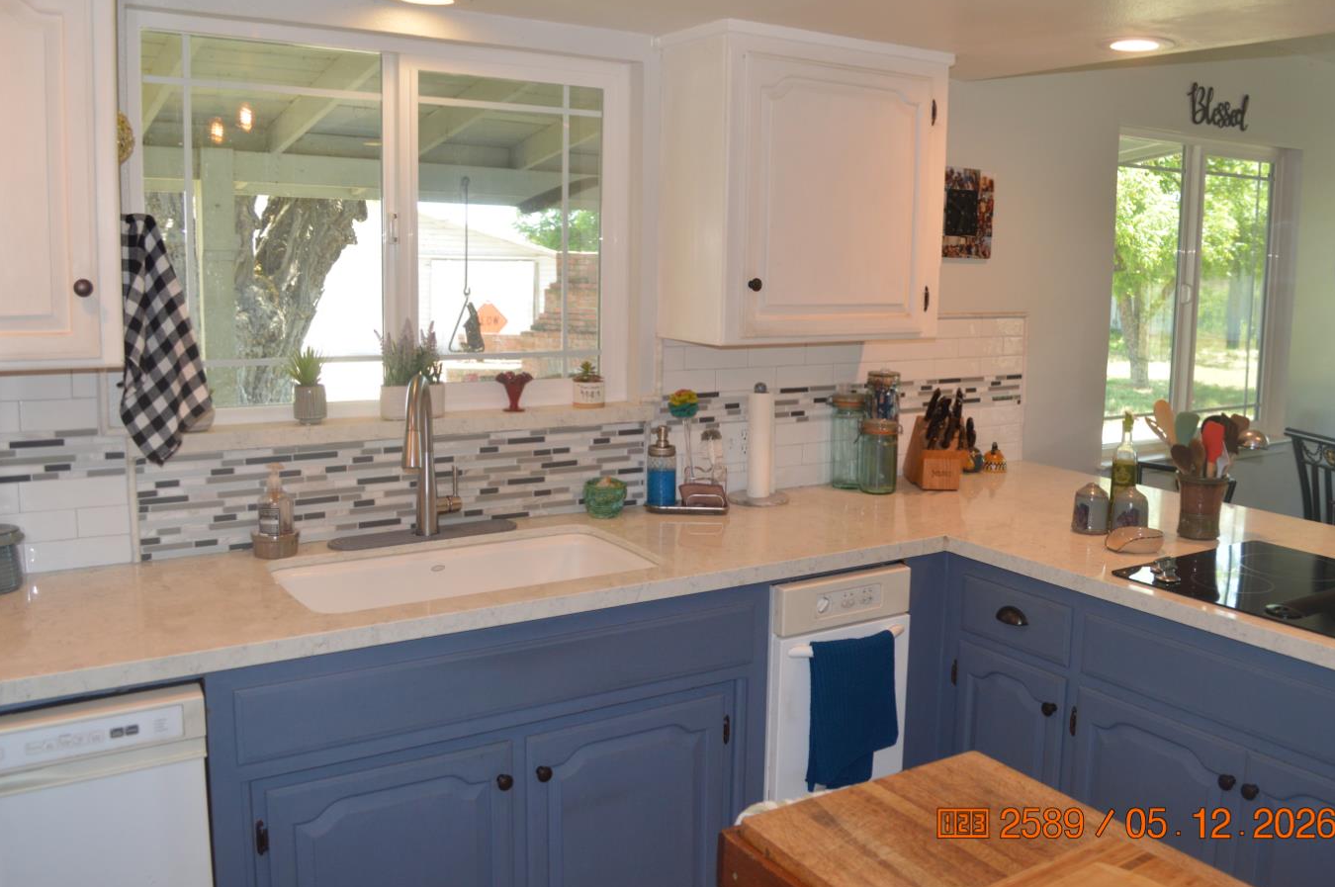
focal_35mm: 30
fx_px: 1111
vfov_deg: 43.5
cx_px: 736
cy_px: 405
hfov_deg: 61.8
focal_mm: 18
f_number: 4
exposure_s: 1/80
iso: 400
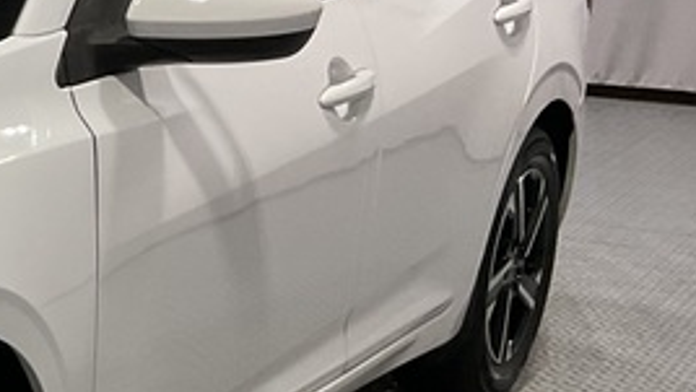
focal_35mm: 113
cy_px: 400
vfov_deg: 10.6
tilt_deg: -14.6
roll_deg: -1.9
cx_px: -410
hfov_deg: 16.8
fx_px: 2086
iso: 64
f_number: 1.8
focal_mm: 3
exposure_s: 1/120
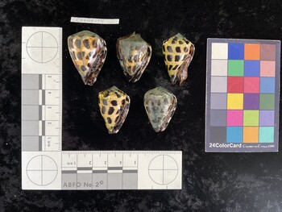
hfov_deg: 61.6
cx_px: 141
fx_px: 236
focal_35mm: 29
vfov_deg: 48.3
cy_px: 106
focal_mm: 3
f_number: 1.8
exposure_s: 1/60
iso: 50
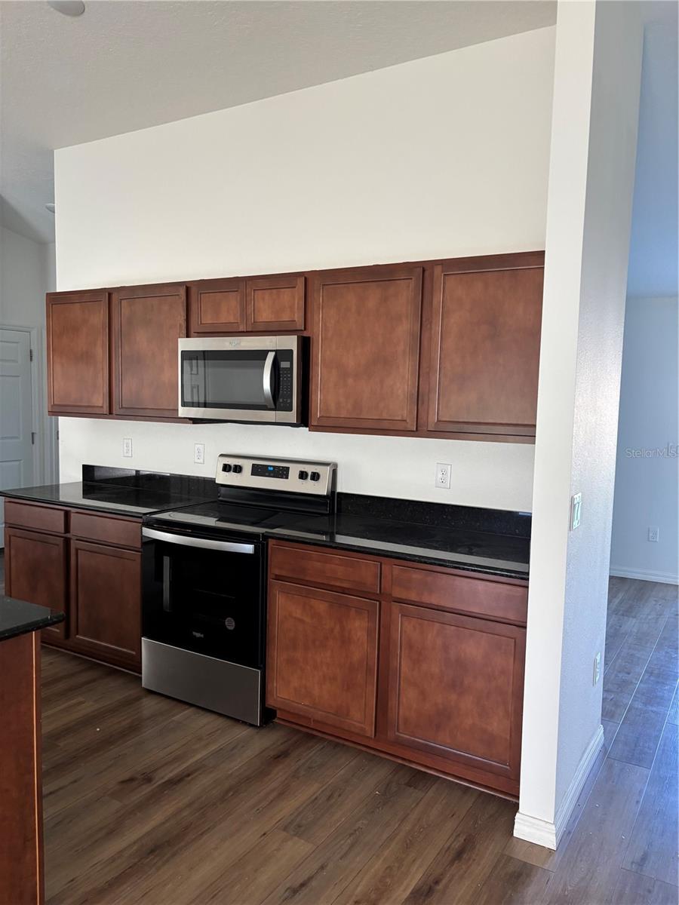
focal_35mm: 26
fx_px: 680
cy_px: 452
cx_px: 340
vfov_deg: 67.3
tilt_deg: -4.4
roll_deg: -0.9
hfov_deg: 53.1
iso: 200
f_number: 1.6
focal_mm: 5.96
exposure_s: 1/60
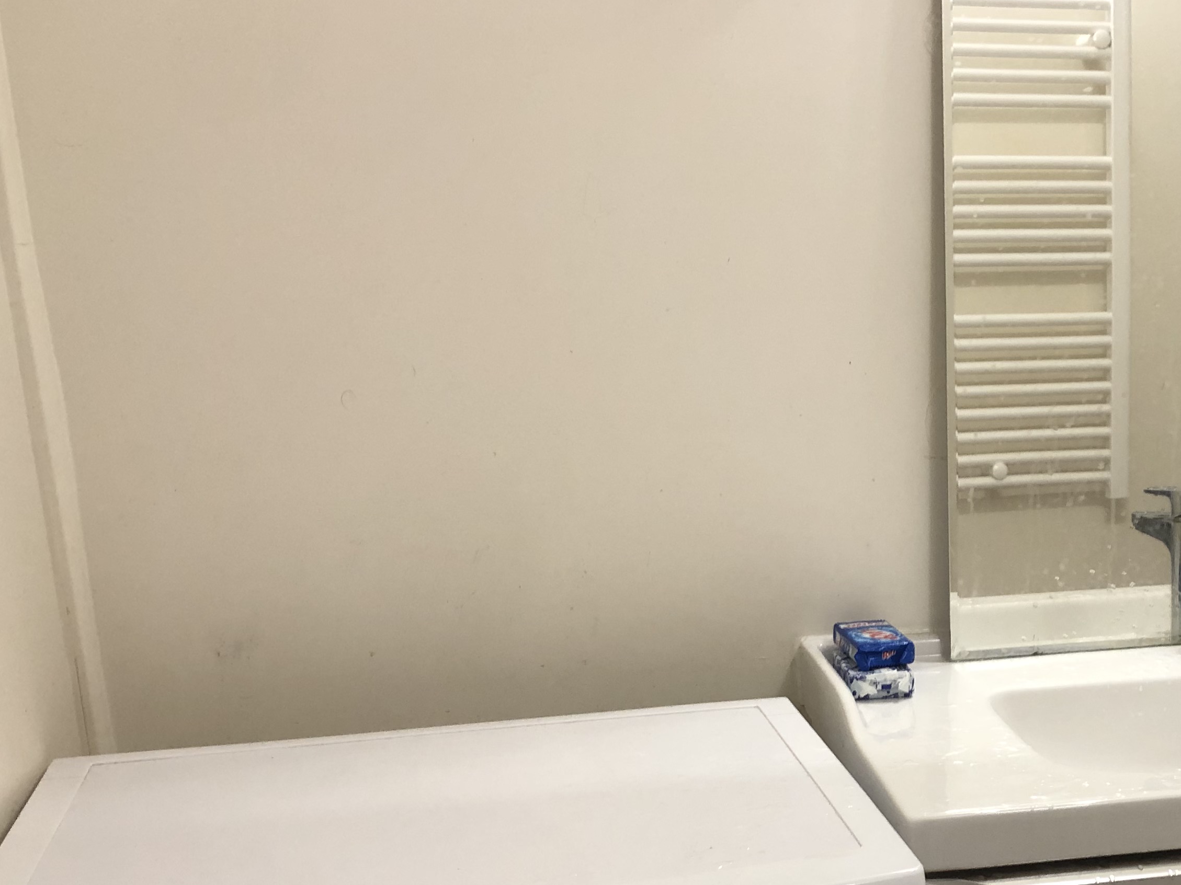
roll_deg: +0.3
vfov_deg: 28.2
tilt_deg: -16.5
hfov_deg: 36.8
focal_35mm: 50
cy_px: 763
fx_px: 1706
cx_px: 953
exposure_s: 1/17
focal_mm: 3.99
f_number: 1.8
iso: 32
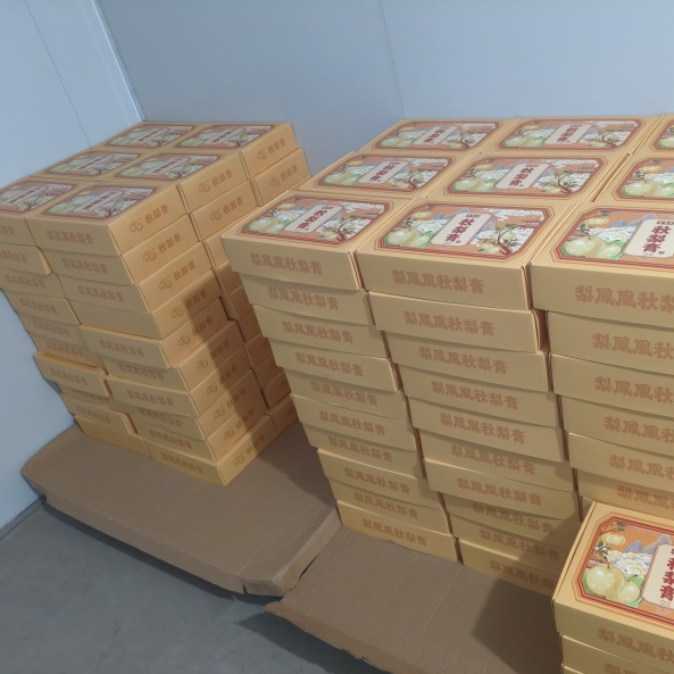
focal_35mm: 31
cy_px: 339
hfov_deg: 51.8
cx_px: 436
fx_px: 683
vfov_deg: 52.5
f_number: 1.8
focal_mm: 4.84
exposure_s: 1/50.1
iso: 1250
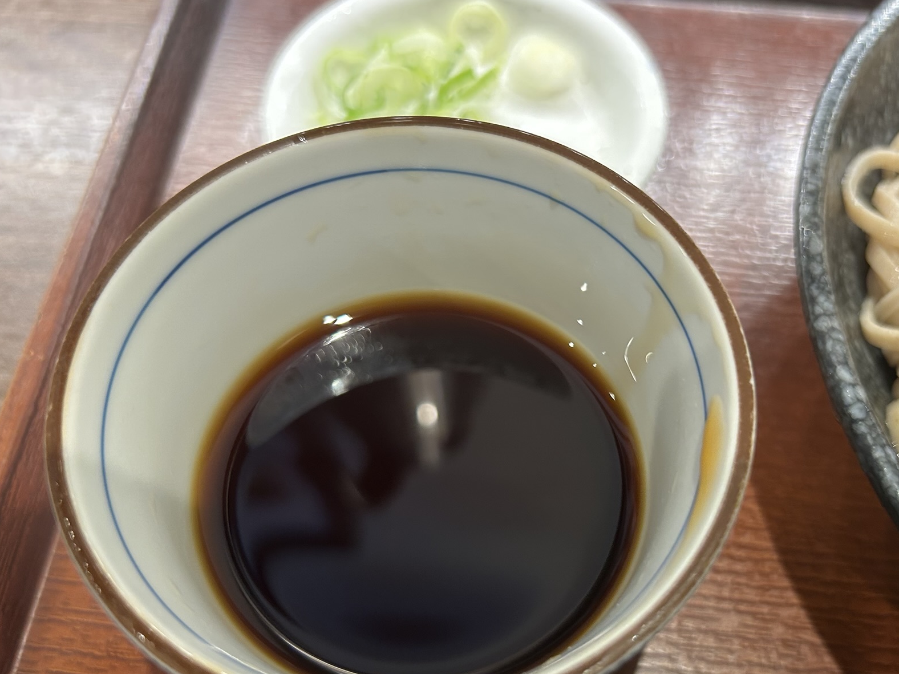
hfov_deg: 55.1
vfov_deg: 42.7
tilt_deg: -60.2
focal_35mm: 33
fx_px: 857
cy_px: 415
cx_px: 518
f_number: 1.5
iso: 125
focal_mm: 5.7
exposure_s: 1/50
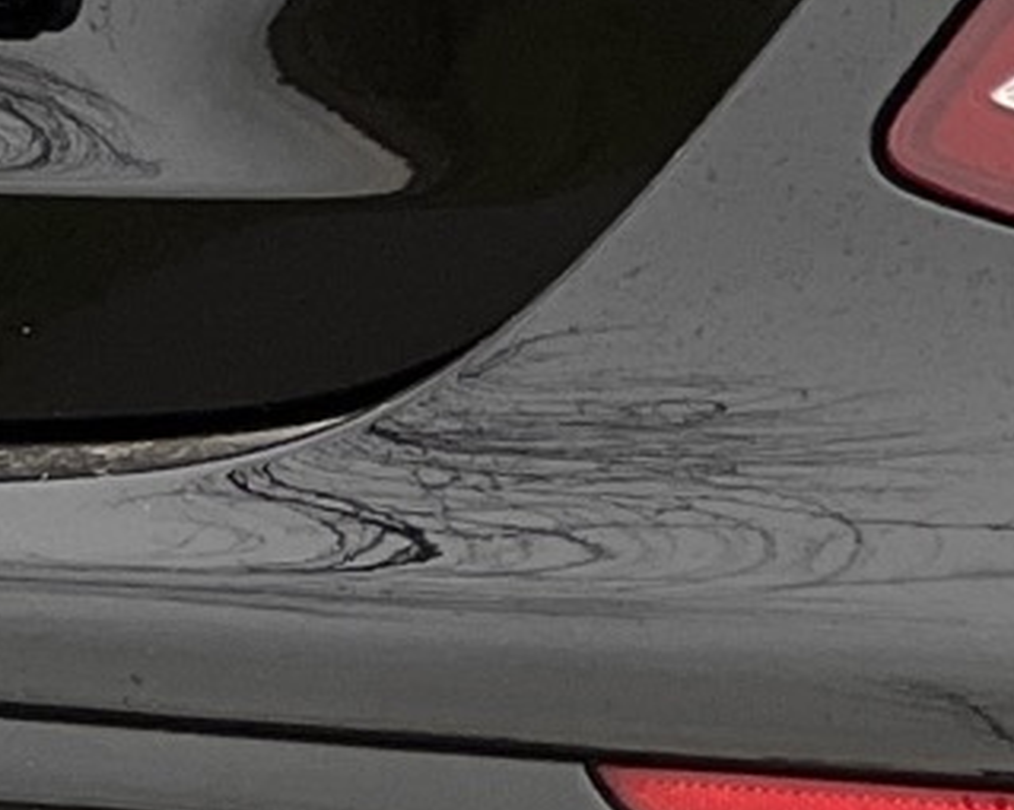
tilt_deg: -2.1
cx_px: 270
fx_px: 15661
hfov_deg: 3.7
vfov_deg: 3.0
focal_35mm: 522
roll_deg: +0.8
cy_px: -119
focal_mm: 9
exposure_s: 1/121
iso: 25
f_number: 2.8
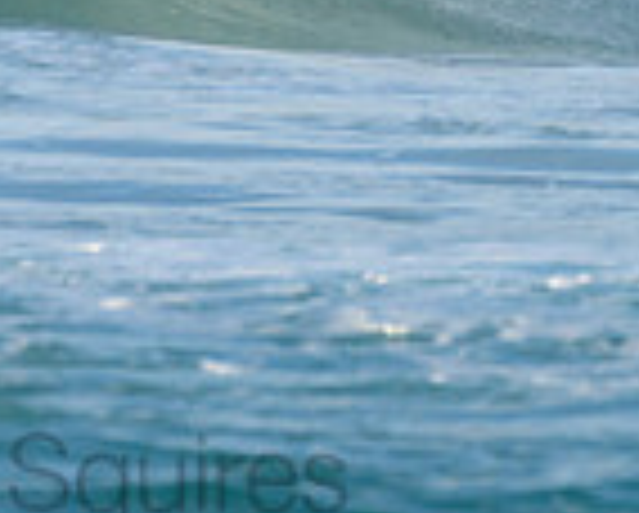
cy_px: -348
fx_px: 44485
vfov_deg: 0.7
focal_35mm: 2349
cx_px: 284
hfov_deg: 0.8
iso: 560
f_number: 5.6
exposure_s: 1/2000
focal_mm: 500
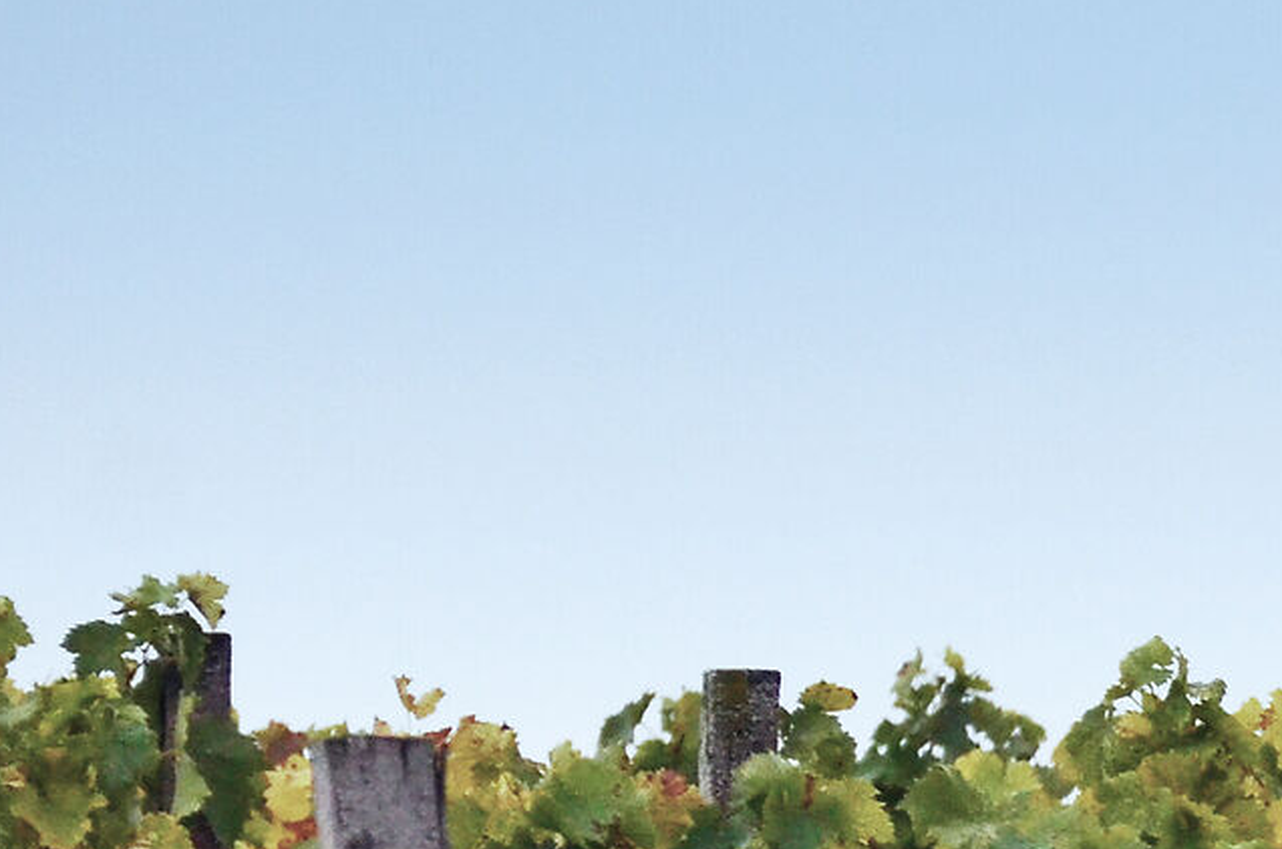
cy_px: 1573
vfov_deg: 1.5
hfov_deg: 2.2
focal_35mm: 933
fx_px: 33154
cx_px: 2375
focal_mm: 165
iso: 1000
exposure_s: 1/800
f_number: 5
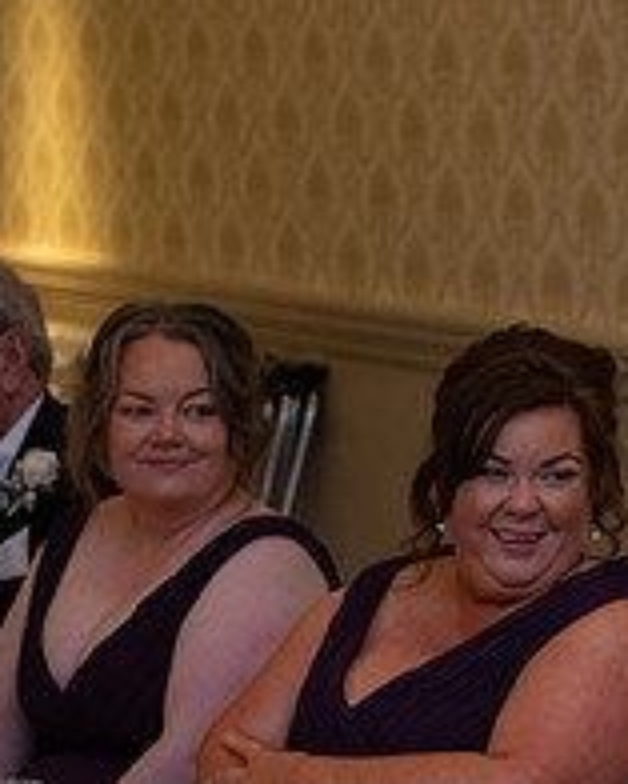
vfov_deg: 9.9
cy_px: 606
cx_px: 1128
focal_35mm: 194
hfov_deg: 7.7
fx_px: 4504
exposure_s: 1/160
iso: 1000
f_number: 3.5
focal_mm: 70
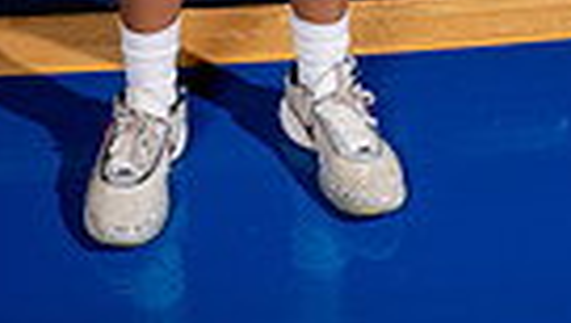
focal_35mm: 83
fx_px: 1259
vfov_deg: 11.5
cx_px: 256
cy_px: -508
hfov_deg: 25.5
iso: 250
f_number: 7.1
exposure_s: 1/125
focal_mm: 24
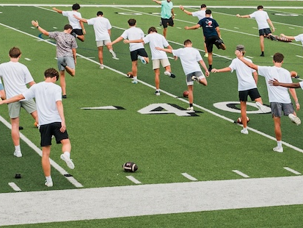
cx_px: 298
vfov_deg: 12.1
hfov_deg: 16.0
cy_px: -9
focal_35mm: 121
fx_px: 1059
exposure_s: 1/1000
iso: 400
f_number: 6.3
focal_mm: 35
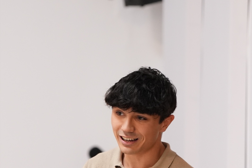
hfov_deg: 9.7
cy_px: 185
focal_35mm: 212
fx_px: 1484
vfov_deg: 6.5
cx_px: 126
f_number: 2.8
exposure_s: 1/200
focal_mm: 141
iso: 3200
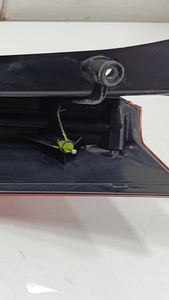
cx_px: -119
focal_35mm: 64
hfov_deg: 16.3
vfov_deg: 32.7
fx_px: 510
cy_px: 119
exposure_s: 1/50
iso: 607
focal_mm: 5.24
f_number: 1.7
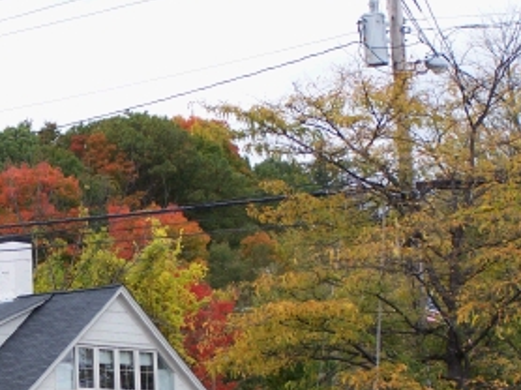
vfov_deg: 10.9
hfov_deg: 14.5
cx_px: 97
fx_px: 2030
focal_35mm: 135
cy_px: 325
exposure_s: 1/250
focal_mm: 12.4
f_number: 3.2
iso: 80
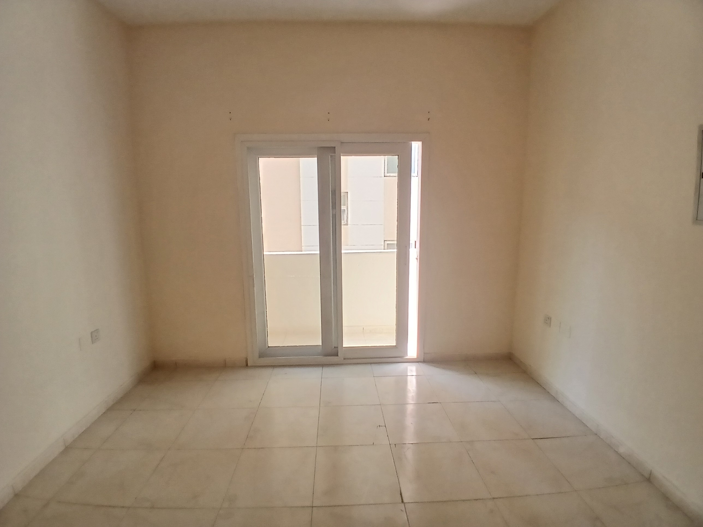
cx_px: 352
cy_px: 264
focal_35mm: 17
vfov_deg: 74.7
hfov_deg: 91.0
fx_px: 345
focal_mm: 1.4
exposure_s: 1/50
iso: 80
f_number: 2.2
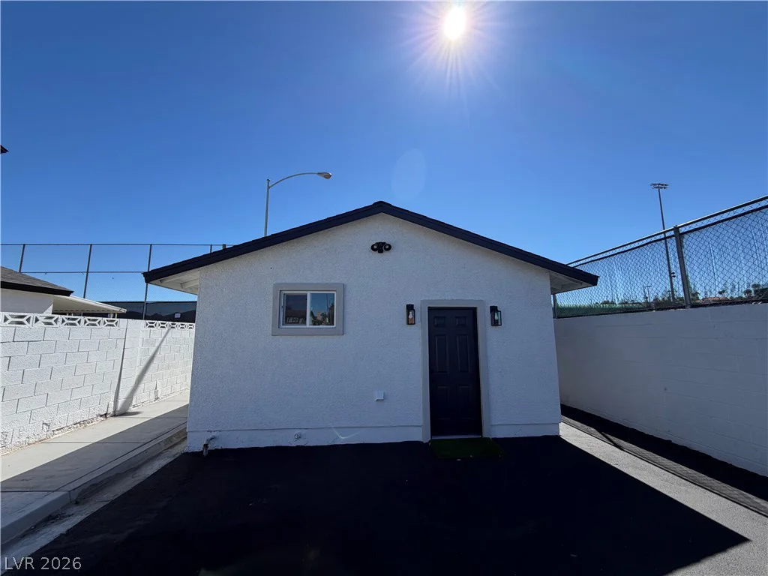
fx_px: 311
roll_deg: +1.3
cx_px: 384
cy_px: 288
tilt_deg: +8.0
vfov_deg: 85.7
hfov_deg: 102.1
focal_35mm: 14
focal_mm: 2.22
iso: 20
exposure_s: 1/888
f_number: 2.2
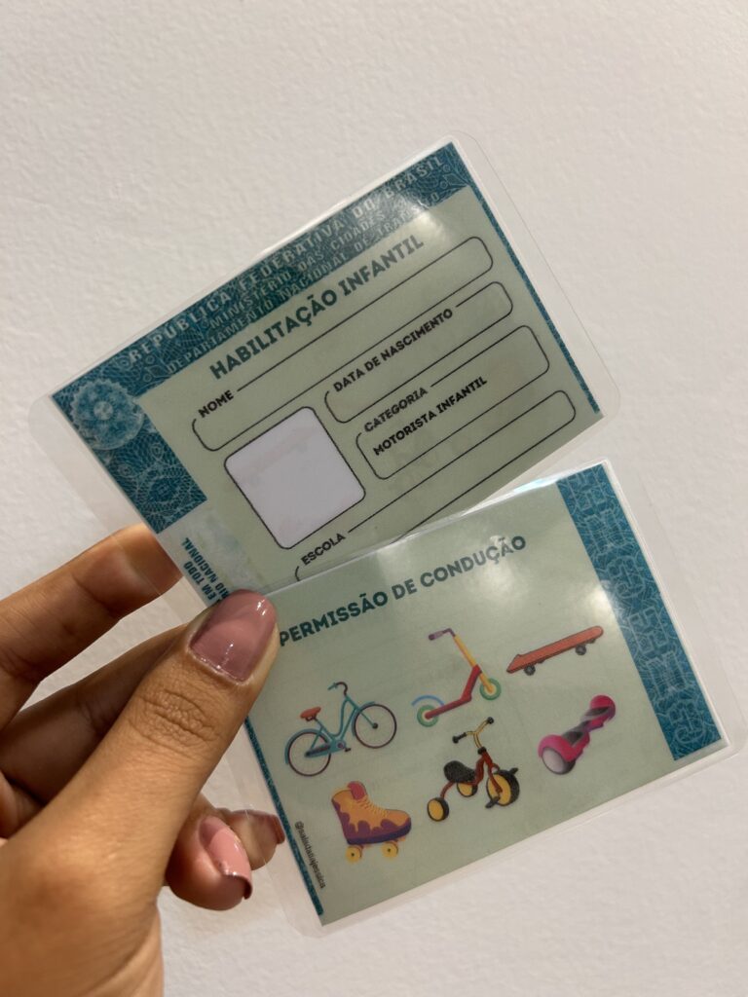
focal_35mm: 26
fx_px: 749
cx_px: 374
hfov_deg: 53.1
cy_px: 498
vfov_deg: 67.3
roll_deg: -15.8
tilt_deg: +2.4
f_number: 1.5
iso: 125
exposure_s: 1/60
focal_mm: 5.7
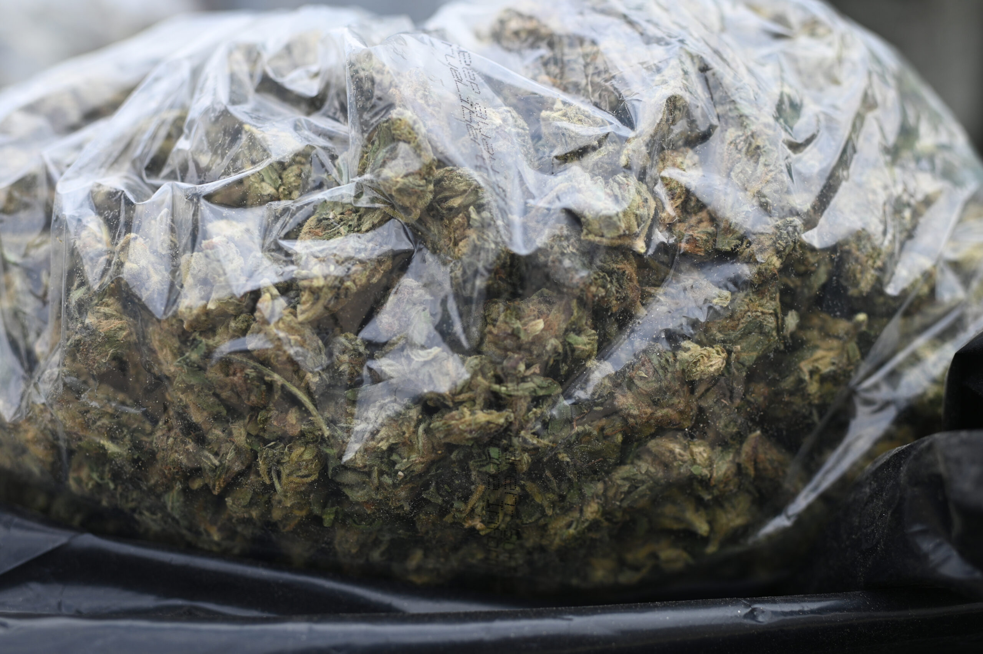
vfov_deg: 37.8
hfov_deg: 54.5
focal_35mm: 35
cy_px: 327
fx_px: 955
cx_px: 492
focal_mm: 35
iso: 250
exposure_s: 1/1000
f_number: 3.5
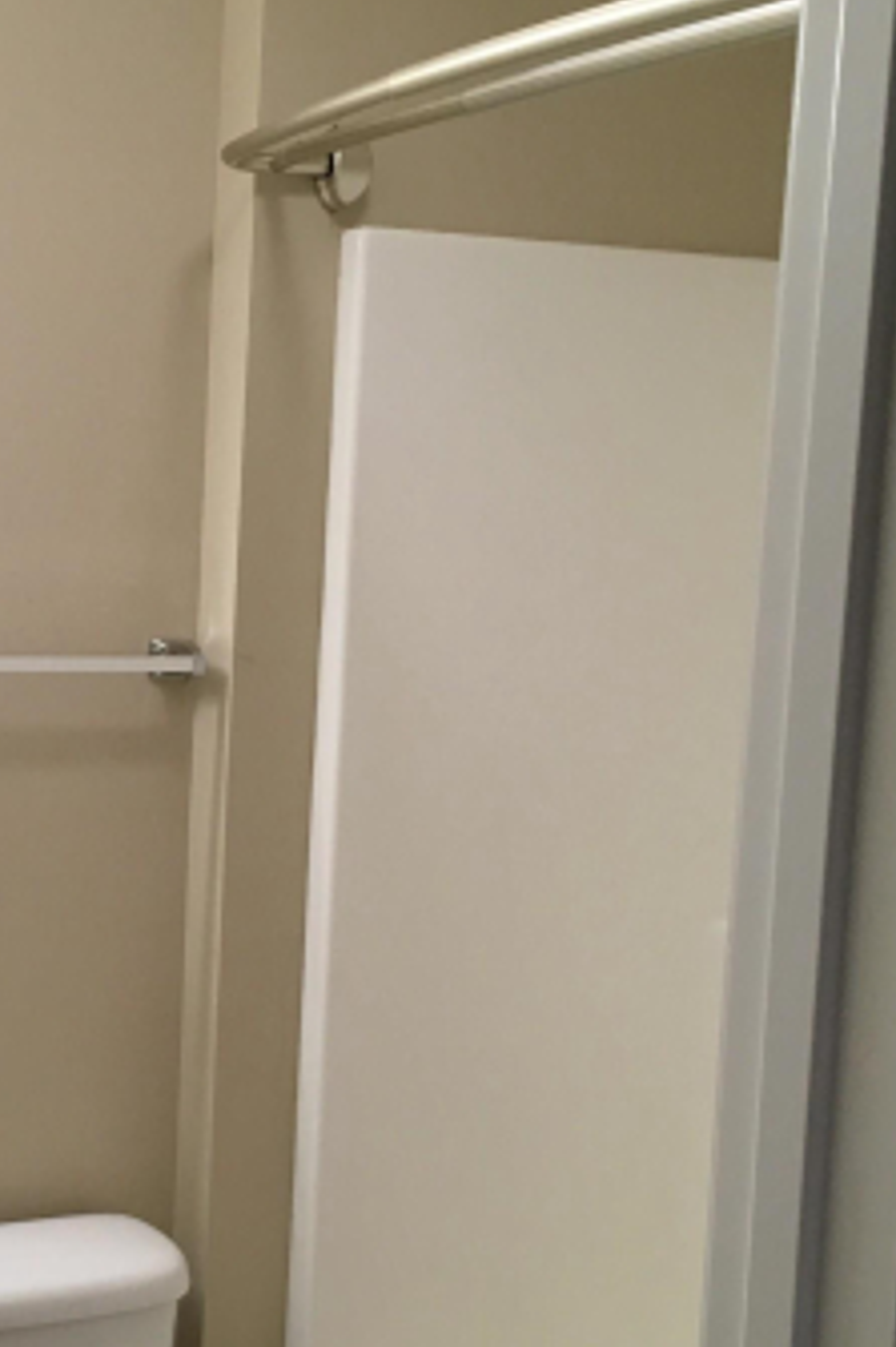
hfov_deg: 21.8
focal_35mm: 60
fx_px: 2242
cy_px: 836
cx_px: -2
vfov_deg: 33.3
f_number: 2.2
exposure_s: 1/30
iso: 40
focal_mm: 4.15
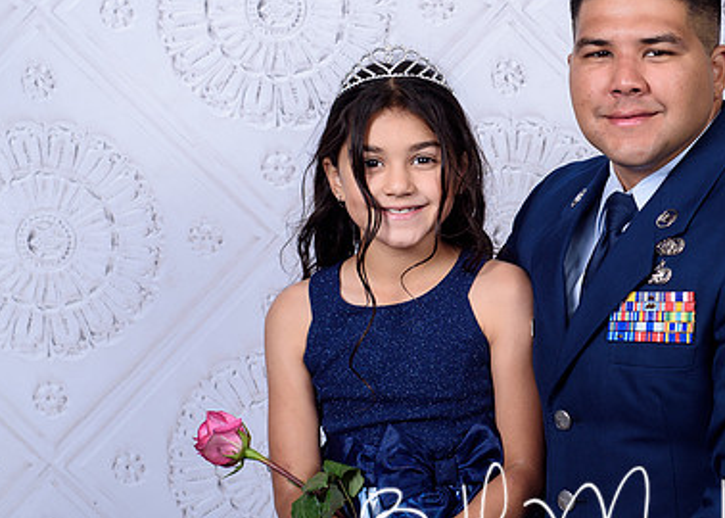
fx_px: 1956
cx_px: 575
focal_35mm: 95
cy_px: 198
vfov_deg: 15.1
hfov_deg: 20.8
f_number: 5.6
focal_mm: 50
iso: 100
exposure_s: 1/200
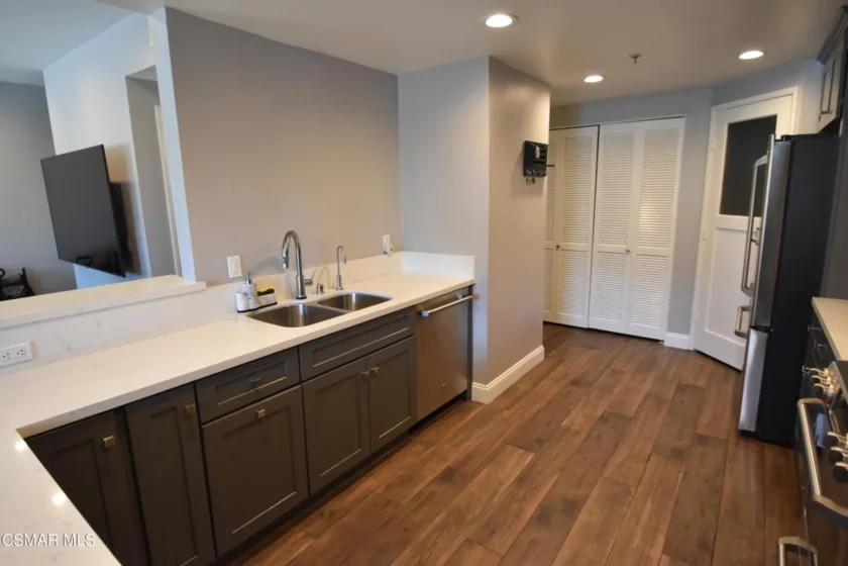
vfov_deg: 67.4
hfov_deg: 90.0
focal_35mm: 18
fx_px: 424
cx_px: 424
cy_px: 283
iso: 900
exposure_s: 1/60
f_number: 3.8
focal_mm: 12
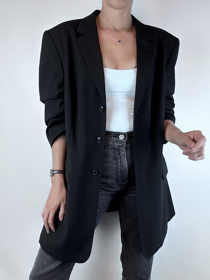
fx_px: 243
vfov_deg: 60.0
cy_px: 140
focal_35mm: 30
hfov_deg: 46.8
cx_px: 105
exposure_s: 1/100
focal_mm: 2.69
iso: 20
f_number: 1.9
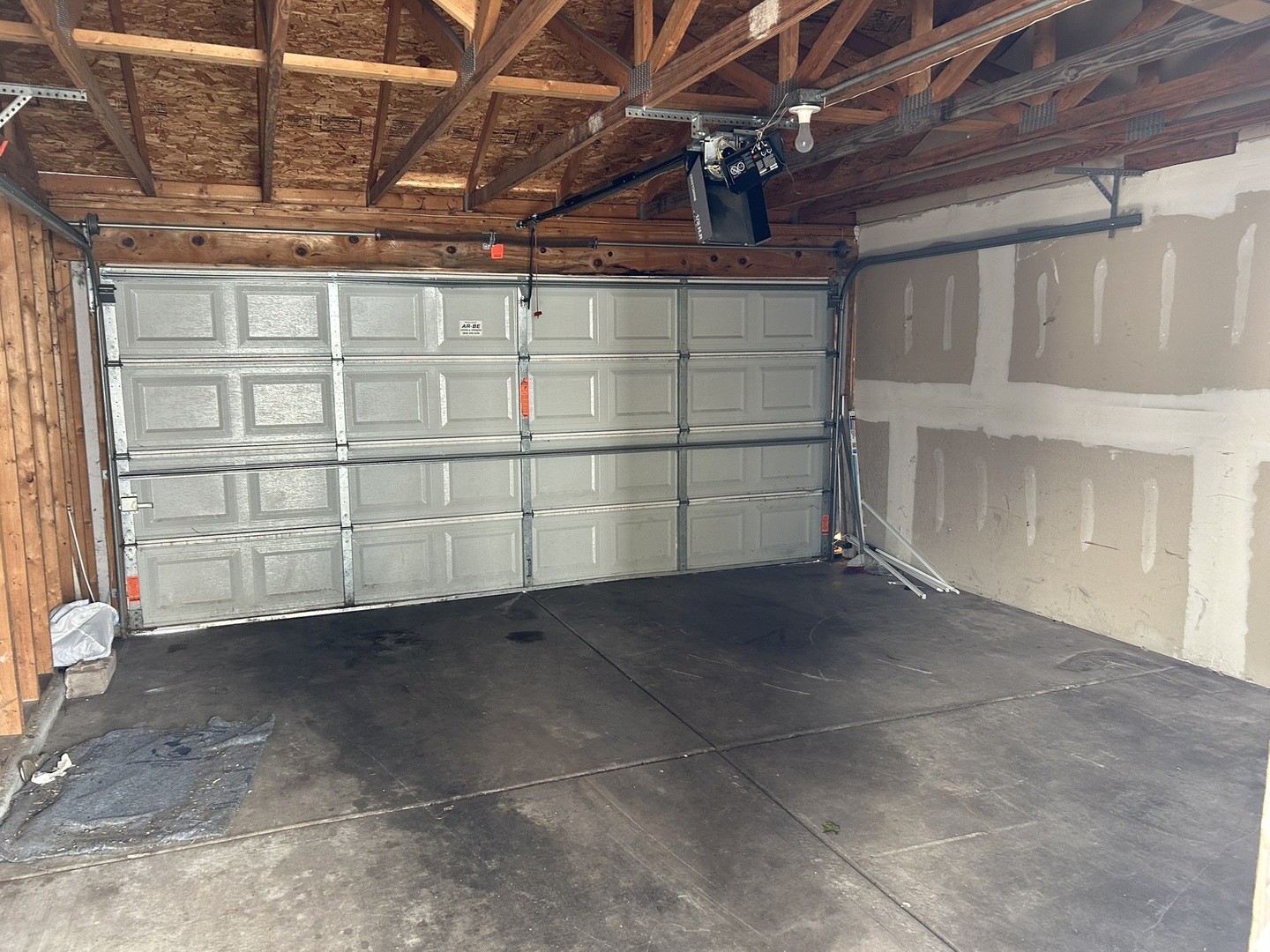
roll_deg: +0.5
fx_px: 954
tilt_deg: -7.7
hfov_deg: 67.3
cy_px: 476
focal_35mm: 26
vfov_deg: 53.1
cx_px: 635
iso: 160
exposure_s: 1/60
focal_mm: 5.7
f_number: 1.5
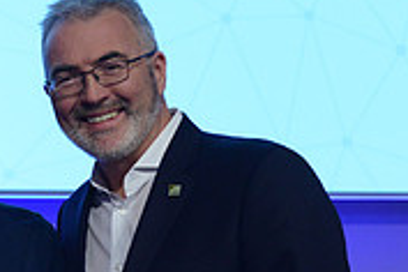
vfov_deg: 8.0
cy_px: 264
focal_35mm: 170
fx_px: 1927
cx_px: -171
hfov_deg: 11.7
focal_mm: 52
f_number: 6.3
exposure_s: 1/125
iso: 2500
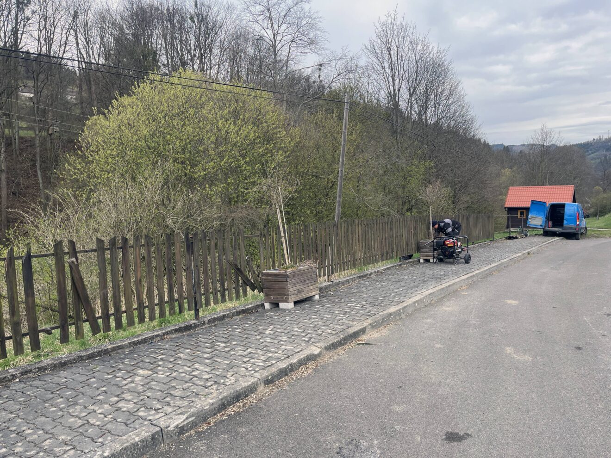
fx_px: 459
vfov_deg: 53.1
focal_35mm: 26
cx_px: 306
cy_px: 229
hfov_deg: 67.3
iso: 50
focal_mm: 5.1
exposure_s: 1/680
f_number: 1.6
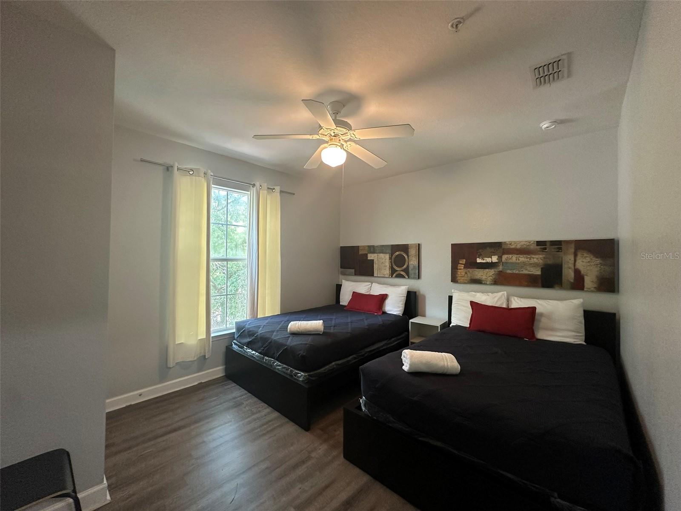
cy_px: 256
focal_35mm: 14
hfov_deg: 102.1
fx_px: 275
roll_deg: -1.2
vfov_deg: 85.7
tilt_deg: +0.9
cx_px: 340
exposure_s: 1/60
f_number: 2.2
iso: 200
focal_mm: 2.22
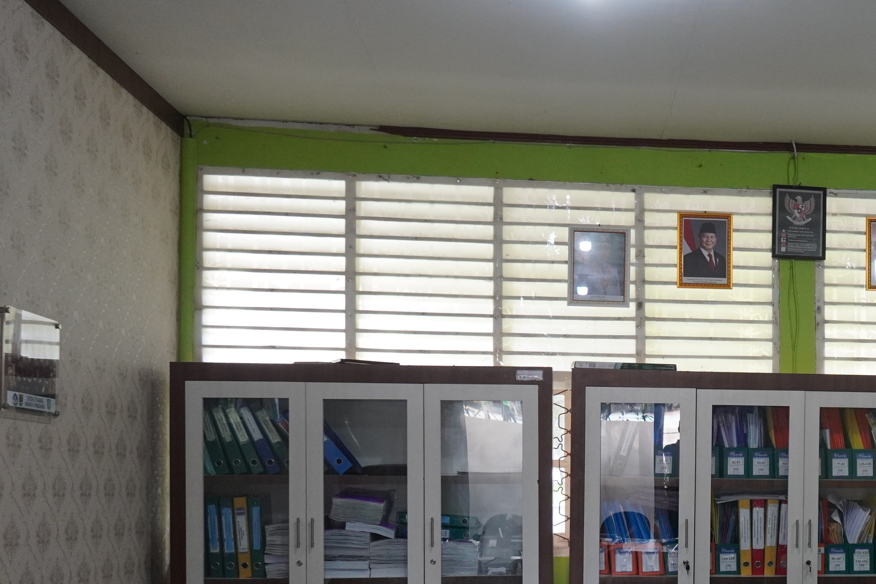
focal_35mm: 55
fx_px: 1338
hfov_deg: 34.1
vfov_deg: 24.3
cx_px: 802
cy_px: 448
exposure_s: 1/160
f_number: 4
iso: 1000
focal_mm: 20
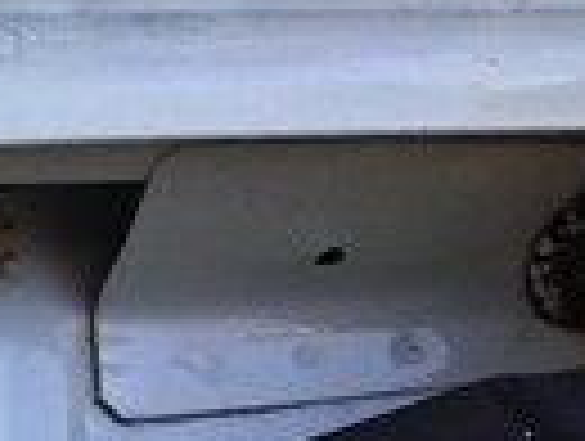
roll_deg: -3.6
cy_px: 479
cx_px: -891
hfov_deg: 11.0
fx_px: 2489
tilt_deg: -32.3
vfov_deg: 10.0
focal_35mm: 147
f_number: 2.2
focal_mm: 4.15
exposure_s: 1/313
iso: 32
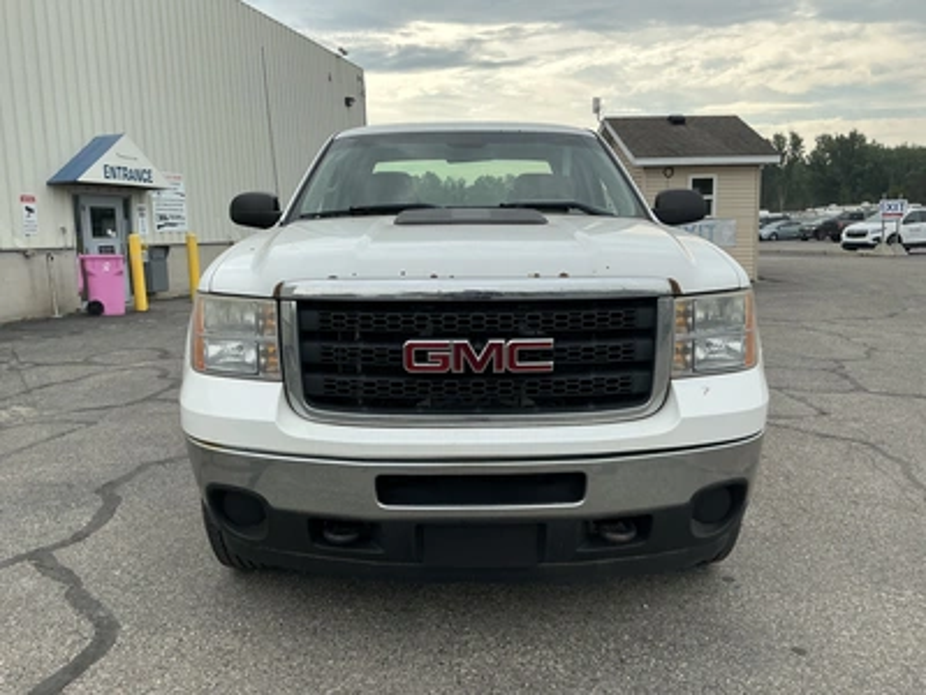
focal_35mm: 28
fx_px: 749
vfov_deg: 49.7
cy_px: 348
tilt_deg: -6.1
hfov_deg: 63.4
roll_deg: +2.4
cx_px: 463
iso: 25
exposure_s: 1/978
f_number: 1.8
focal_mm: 3
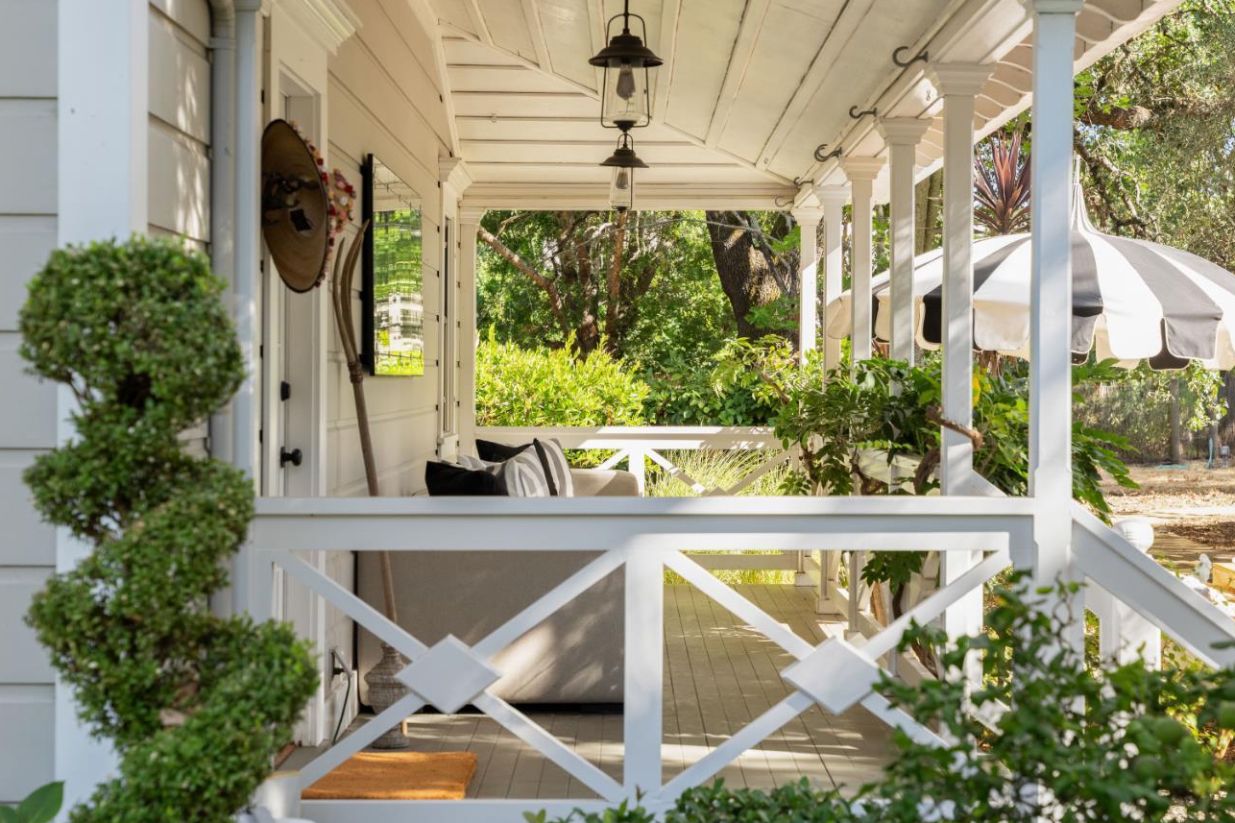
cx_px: 639
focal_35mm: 64
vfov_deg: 21.3
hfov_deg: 31.6
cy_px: 390
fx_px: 2185
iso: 400
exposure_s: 1/400
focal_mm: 54.6
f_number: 5
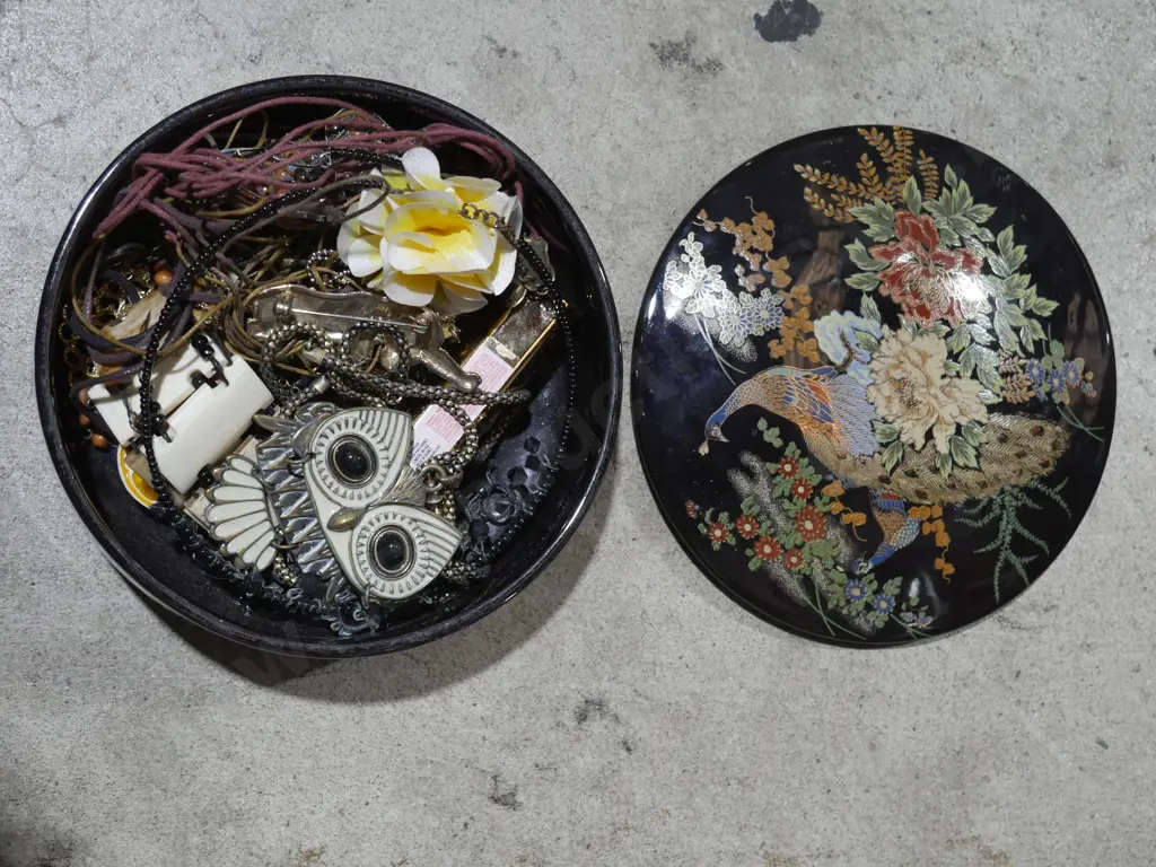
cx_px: 578
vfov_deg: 26.1
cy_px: 434
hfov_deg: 34.3
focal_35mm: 56
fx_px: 1870
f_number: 5.3
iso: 640
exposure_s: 1/60
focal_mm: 28
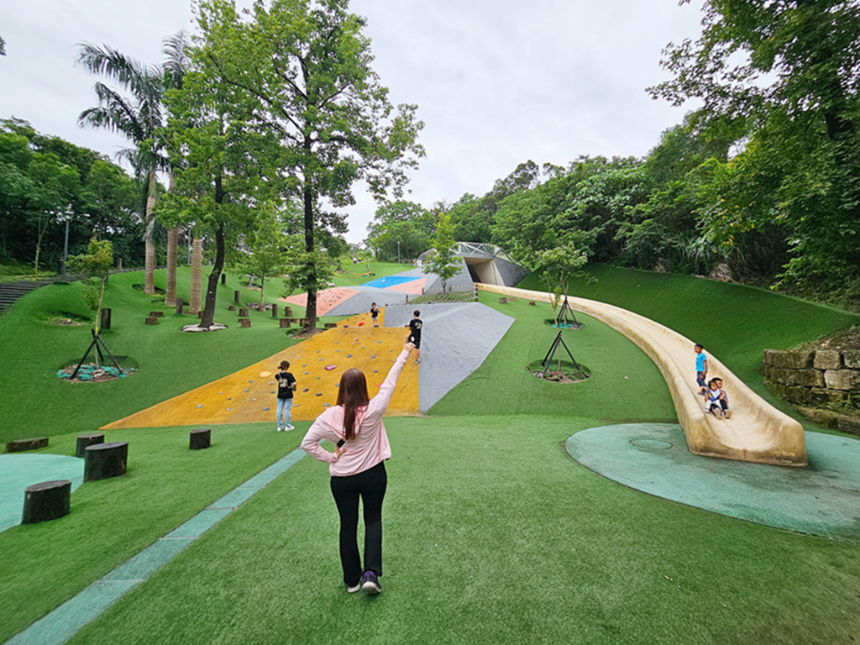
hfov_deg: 106.2
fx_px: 323
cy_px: 322
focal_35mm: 13
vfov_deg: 89.9
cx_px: 430
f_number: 2.2
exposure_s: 1/1884
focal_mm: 2.2
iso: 50
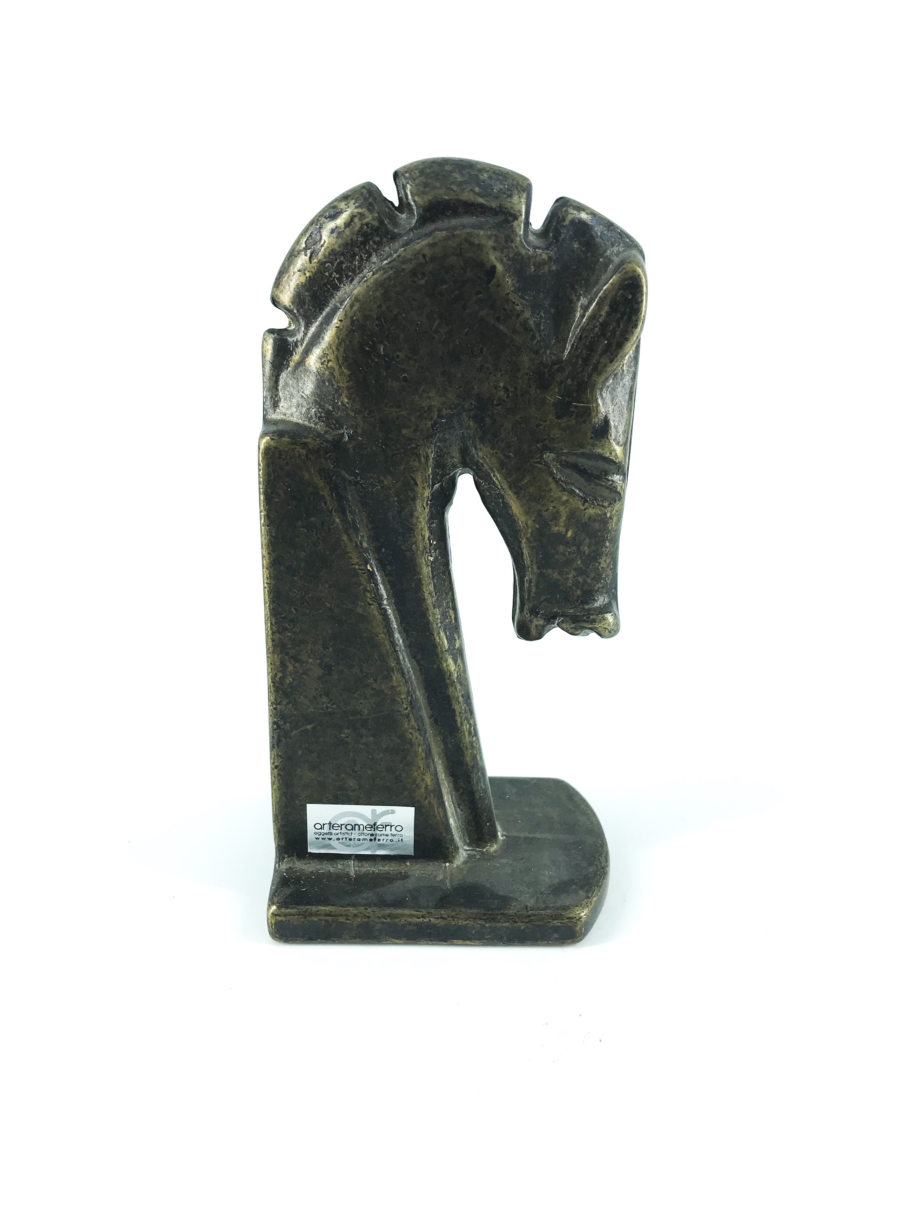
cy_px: 602
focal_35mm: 28
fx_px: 974
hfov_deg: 49.7
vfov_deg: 63.4
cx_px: 452
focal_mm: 3.99
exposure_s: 1/547
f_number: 1.8
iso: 20
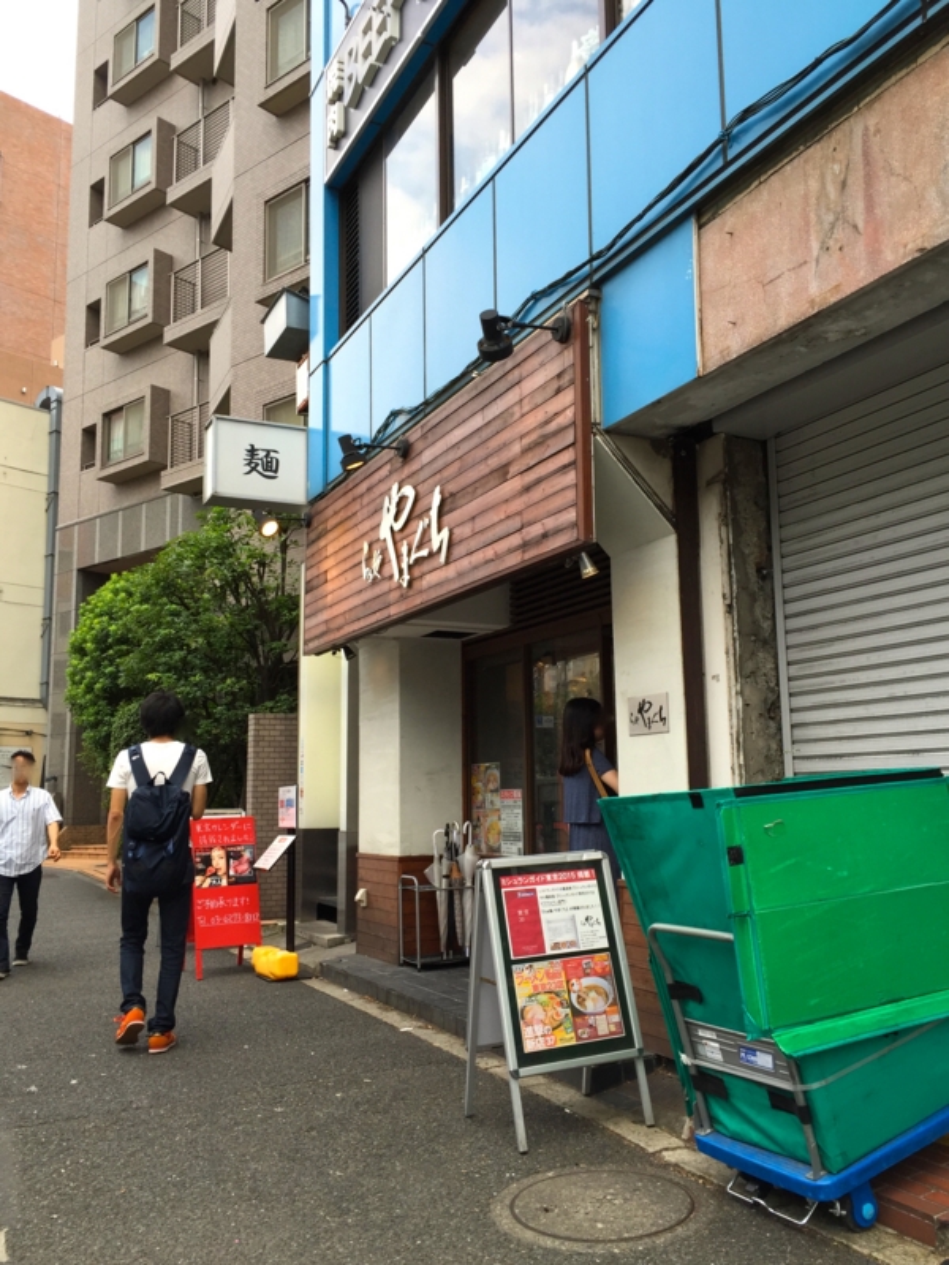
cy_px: 632
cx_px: 474
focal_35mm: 29
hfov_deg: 48.2
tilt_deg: +9.1
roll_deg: +2.7
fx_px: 1060
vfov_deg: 61.7
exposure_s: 1/344
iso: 32
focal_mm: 4.15
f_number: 2.2
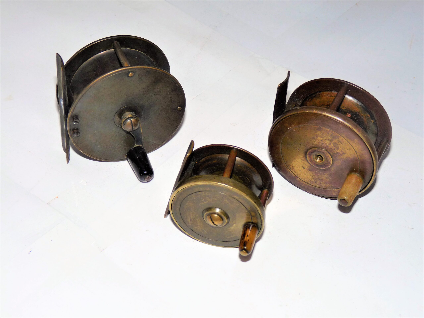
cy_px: 159
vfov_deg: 23.3
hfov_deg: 30.7
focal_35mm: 63
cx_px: 212
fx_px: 772
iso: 100
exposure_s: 1/30
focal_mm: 11.1
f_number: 3.4
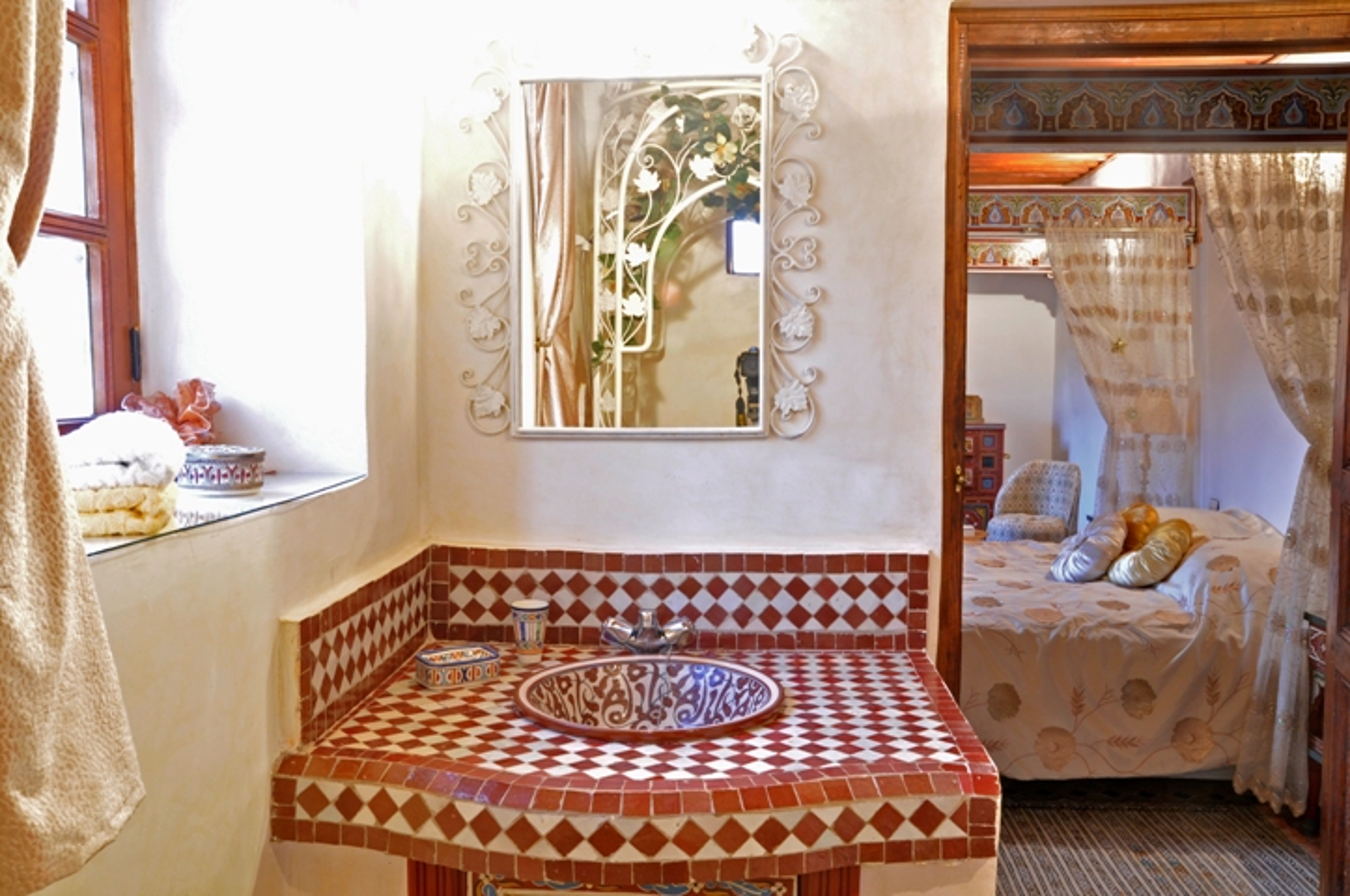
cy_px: 448
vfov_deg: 39.9
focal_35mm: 33
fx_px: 1236
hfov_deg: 57.3
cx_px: 675
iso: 200
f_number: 18
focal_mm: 22
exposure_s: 15
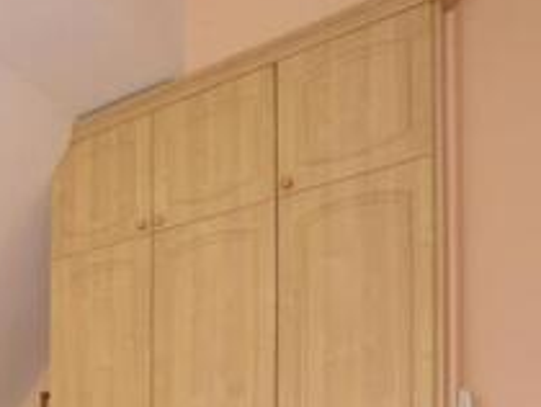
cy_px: 522
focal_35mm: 45
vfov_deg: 27.3
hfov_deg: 33.0
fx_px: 704
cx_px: -134
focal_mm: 10
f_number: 20
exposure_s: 1/3
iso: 400
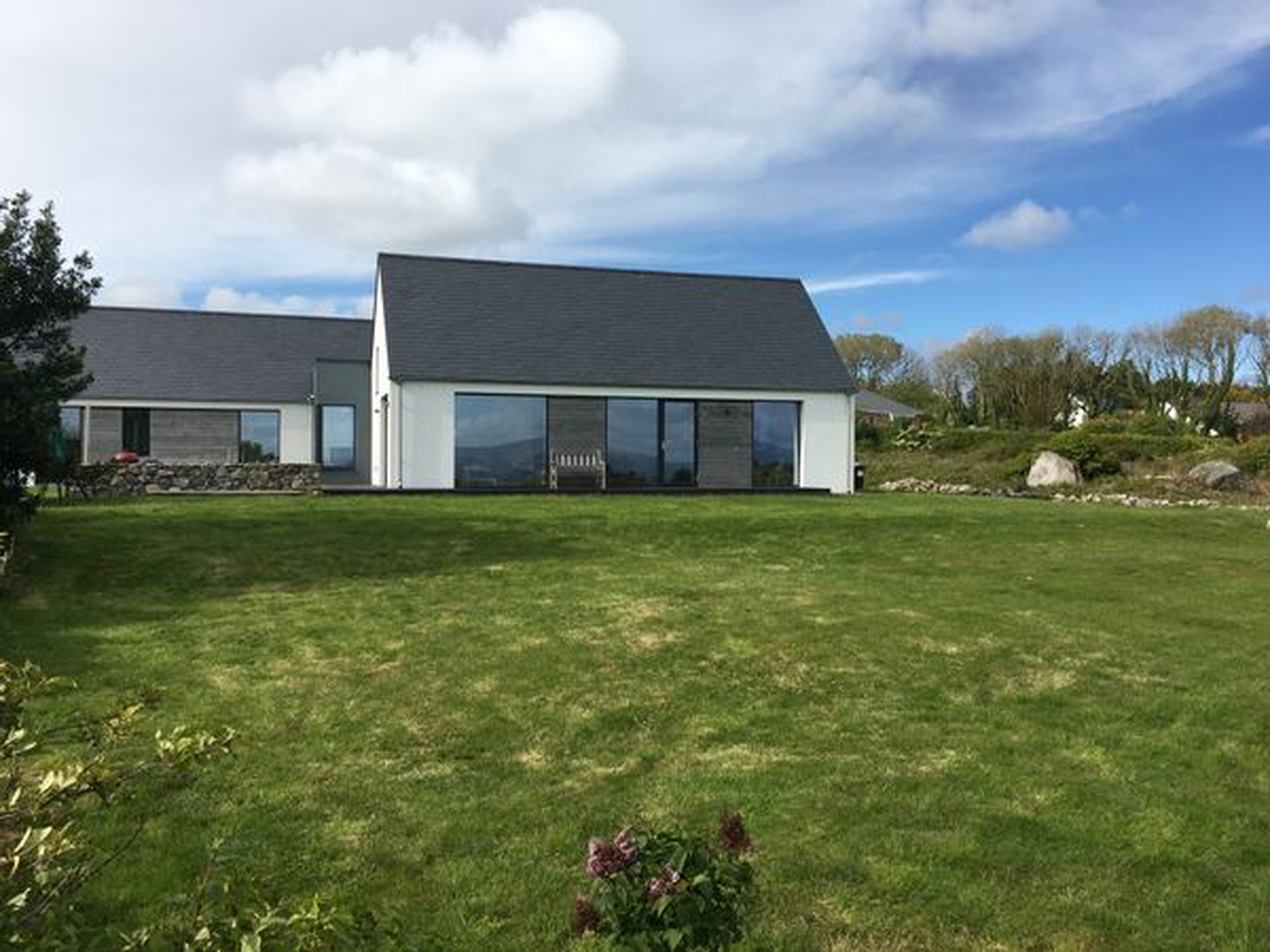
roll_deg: -2.2
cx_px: 635
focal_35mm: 29
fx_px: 1064
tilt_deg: +0.1
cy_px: 476
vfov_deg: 48.2
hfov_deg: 61.7
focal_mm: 4.15
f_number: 2.2
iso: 25
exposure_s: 1/1603
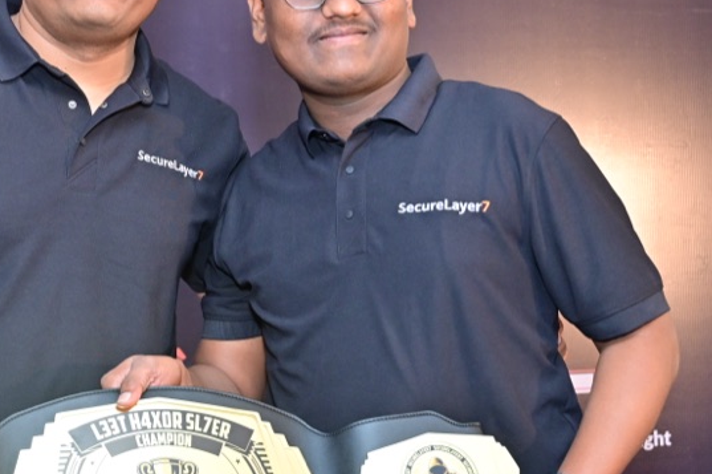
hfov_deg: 24.4
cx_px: 147
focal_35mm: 82
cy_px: 198
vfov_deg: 16.6
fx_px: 1620
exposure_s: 1/125
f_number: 5
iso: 1000
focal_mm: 40
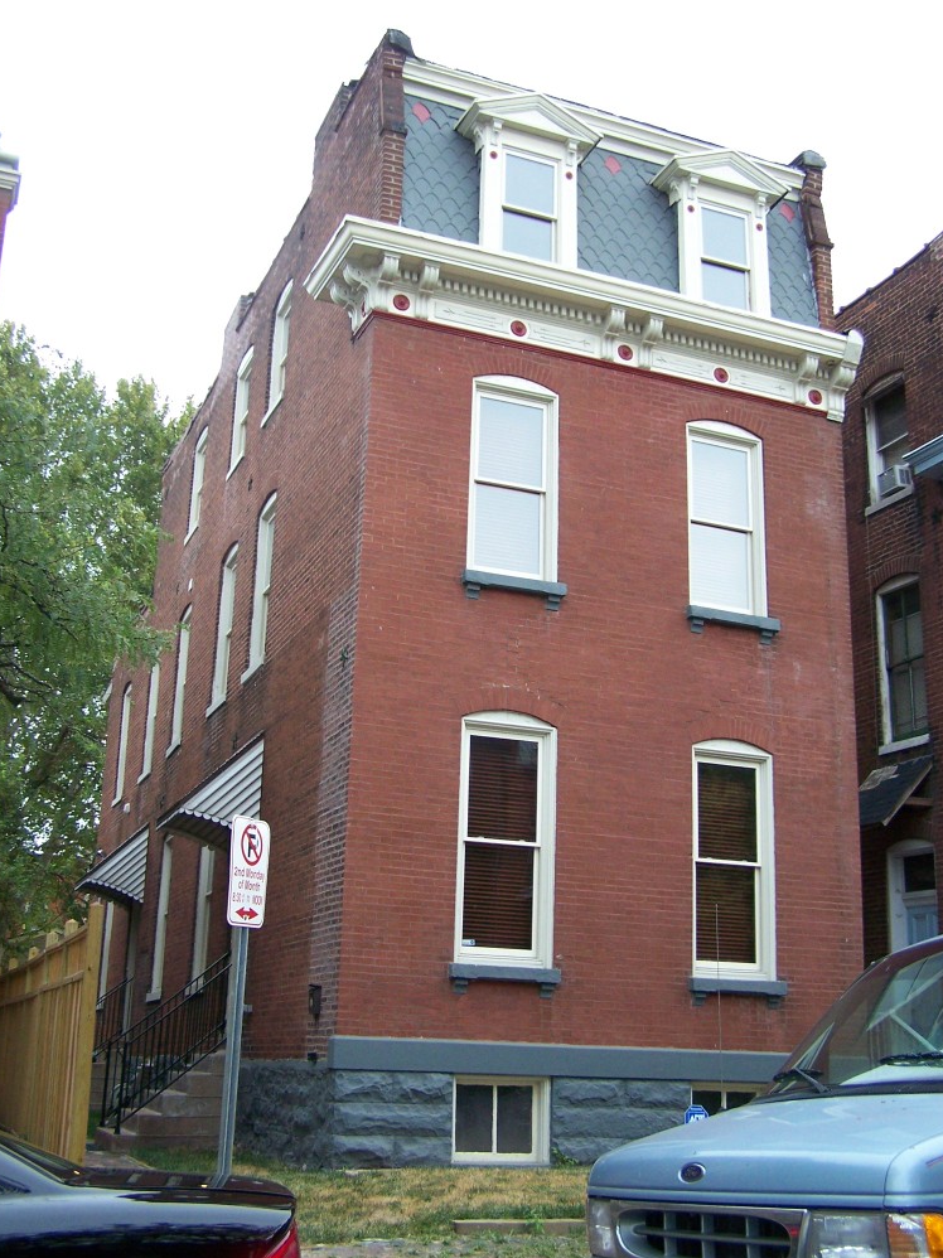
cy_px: 640
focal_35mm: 39
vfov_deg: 47.9
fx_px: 1417
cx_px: 469
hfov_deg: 36.8
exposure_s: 1/125
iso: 160
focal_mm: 6.3
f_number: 2.8
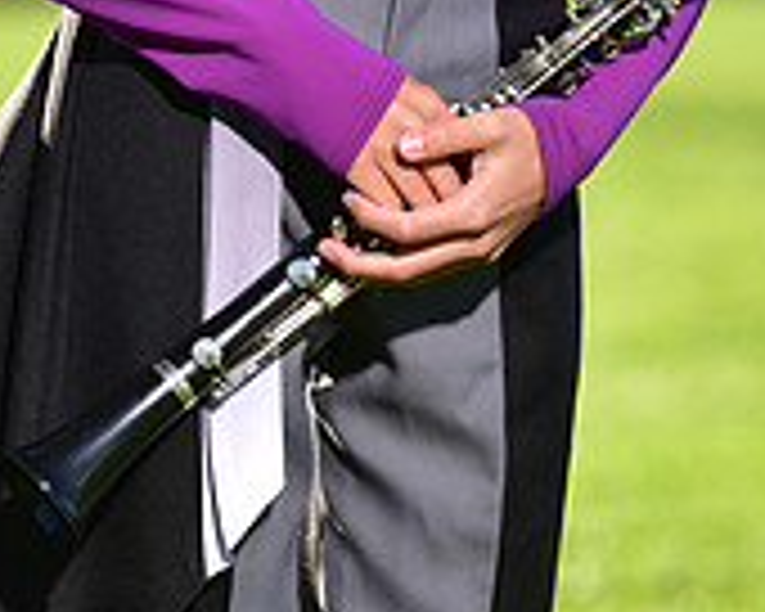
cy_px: -482
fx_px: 14513
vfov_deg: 2.4
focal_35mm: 641
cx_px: 358
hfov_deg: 3.0
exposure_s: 1/250
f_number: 5
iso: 80
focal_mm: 200
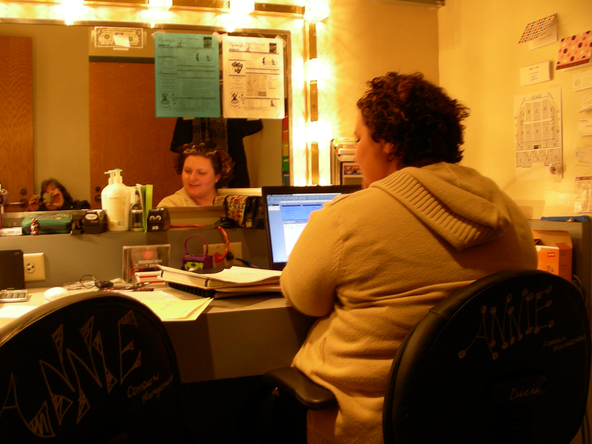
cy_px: 222
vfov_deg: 37.7
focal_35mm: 38
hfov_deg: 49.0
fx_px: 650
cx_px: 296
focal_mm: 6.3
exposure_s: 1/3.9
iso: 95
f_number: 3.5
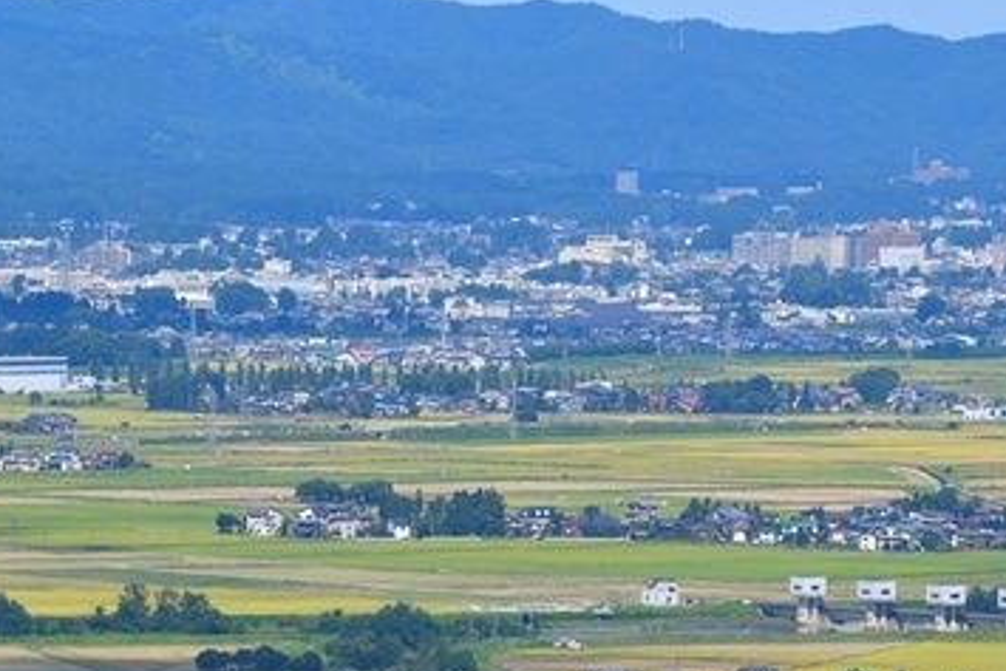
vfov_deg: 2.9
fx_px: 13474
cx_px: 120
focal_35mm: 482
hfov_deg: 4.3
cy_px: 733
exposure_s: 1/250
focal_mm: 210
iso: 64
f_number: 11
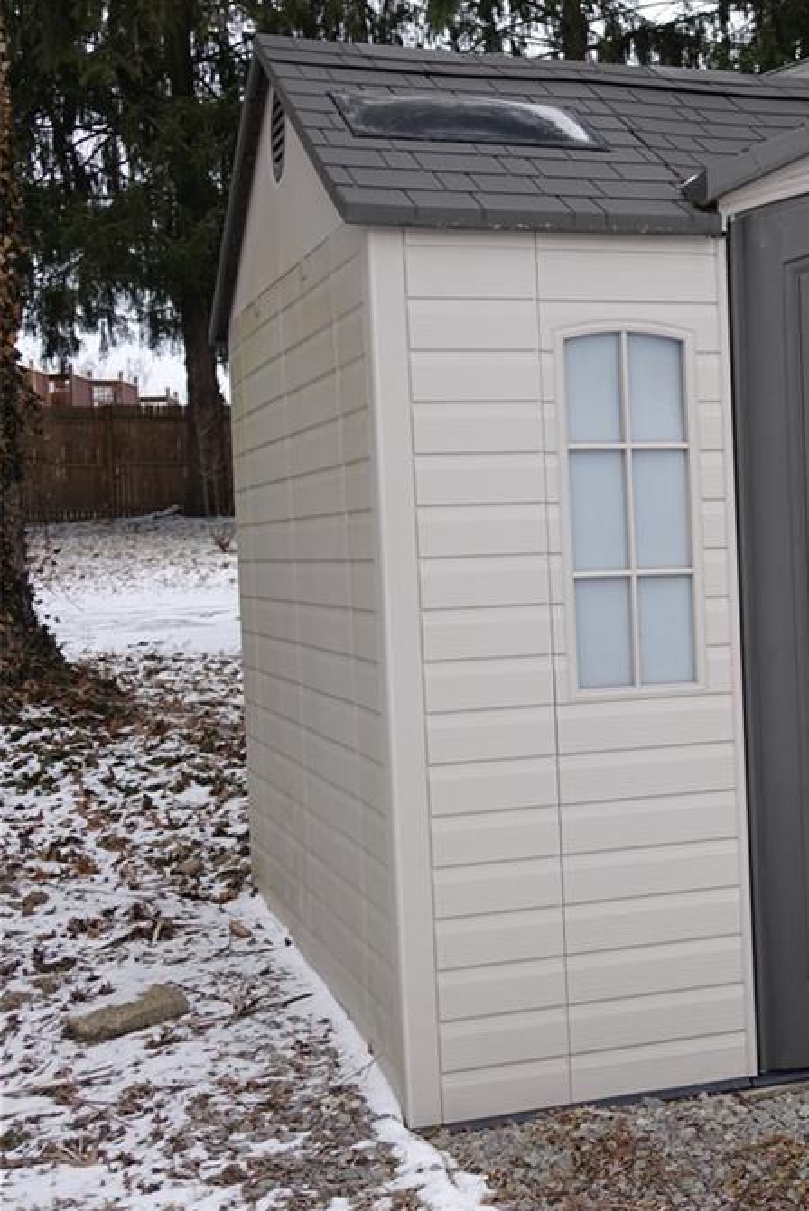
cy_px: 603
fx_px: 2054
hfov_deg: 21.0
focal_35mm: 61
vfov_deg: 32.9
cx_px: 923
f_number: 2.8
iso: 100
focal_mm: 14.53
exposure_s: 1/100
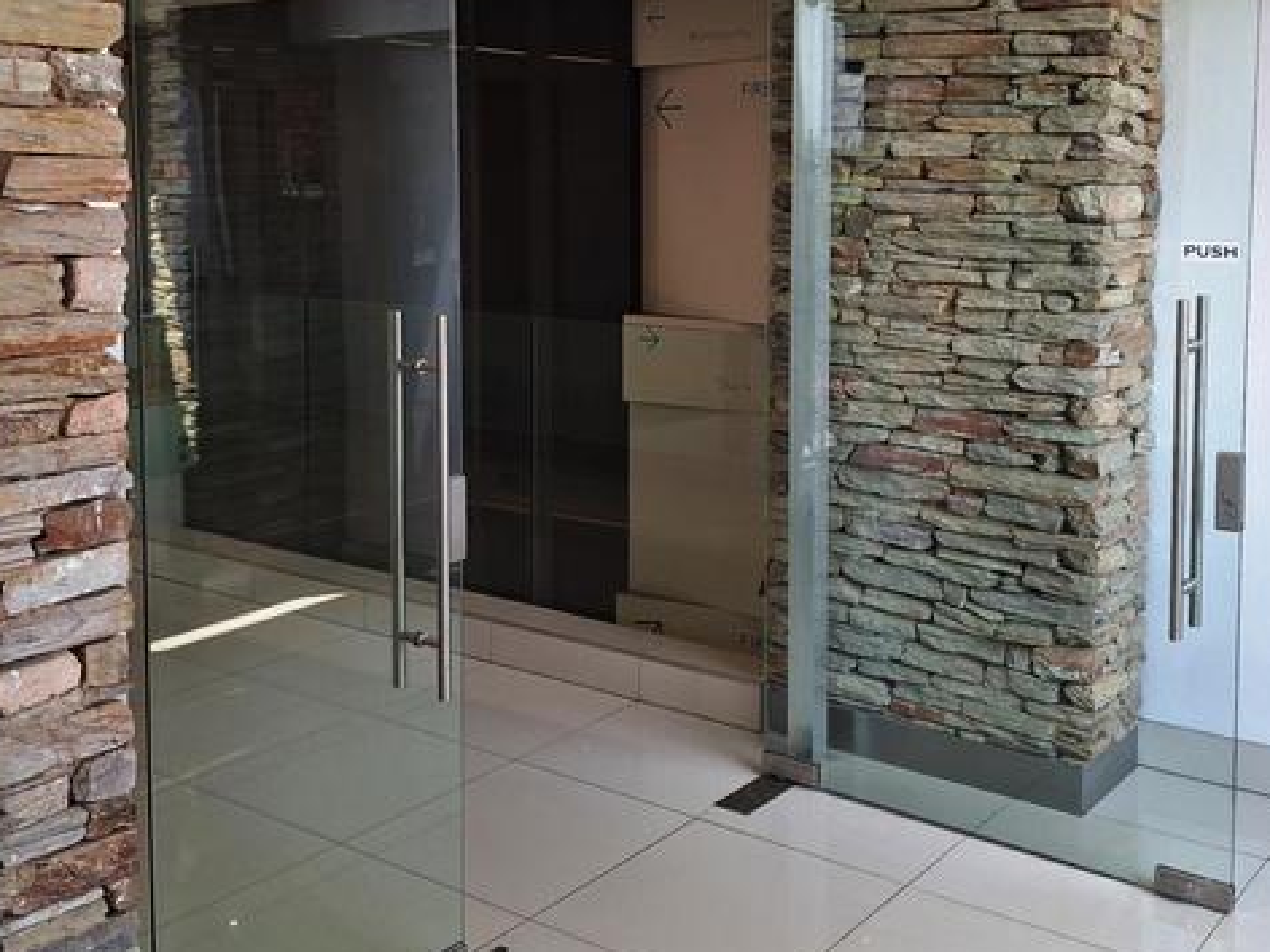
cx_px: 708
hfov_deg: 47.8
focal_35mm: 39
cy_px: 269
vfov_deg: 36.2
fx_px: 1431
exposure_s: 1/100
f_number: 1.8
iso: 40
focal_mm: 5.54
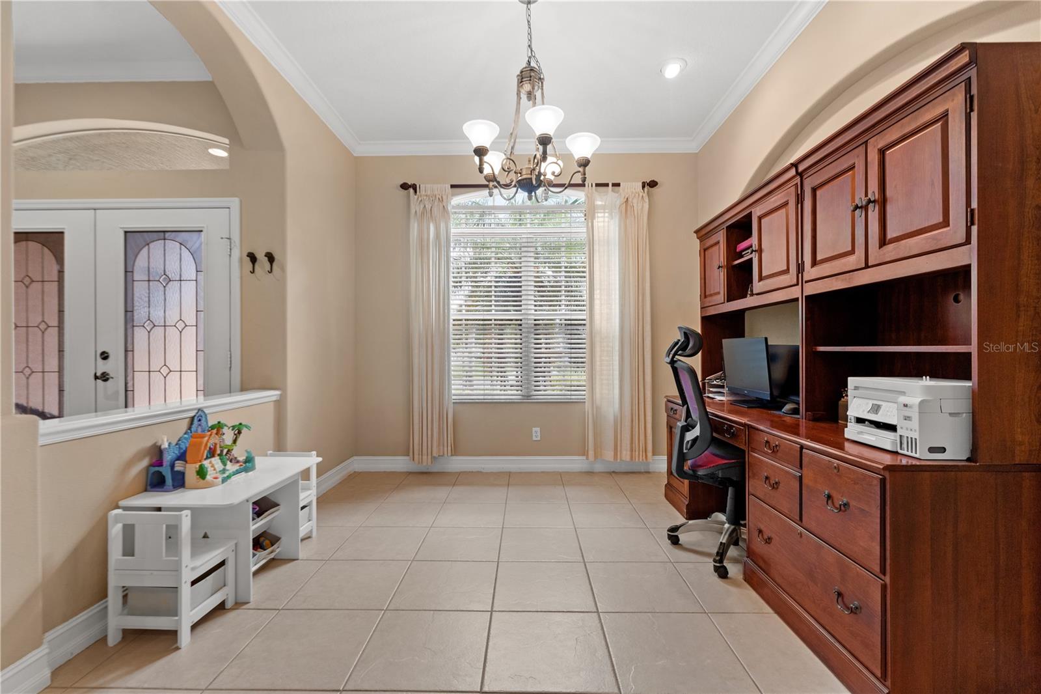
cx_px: 520
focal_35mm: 15
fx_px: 442
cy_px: 347
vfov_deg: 76.2
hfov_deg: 99.3
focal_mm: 15.3
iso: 400
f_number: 8
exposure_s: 1/4
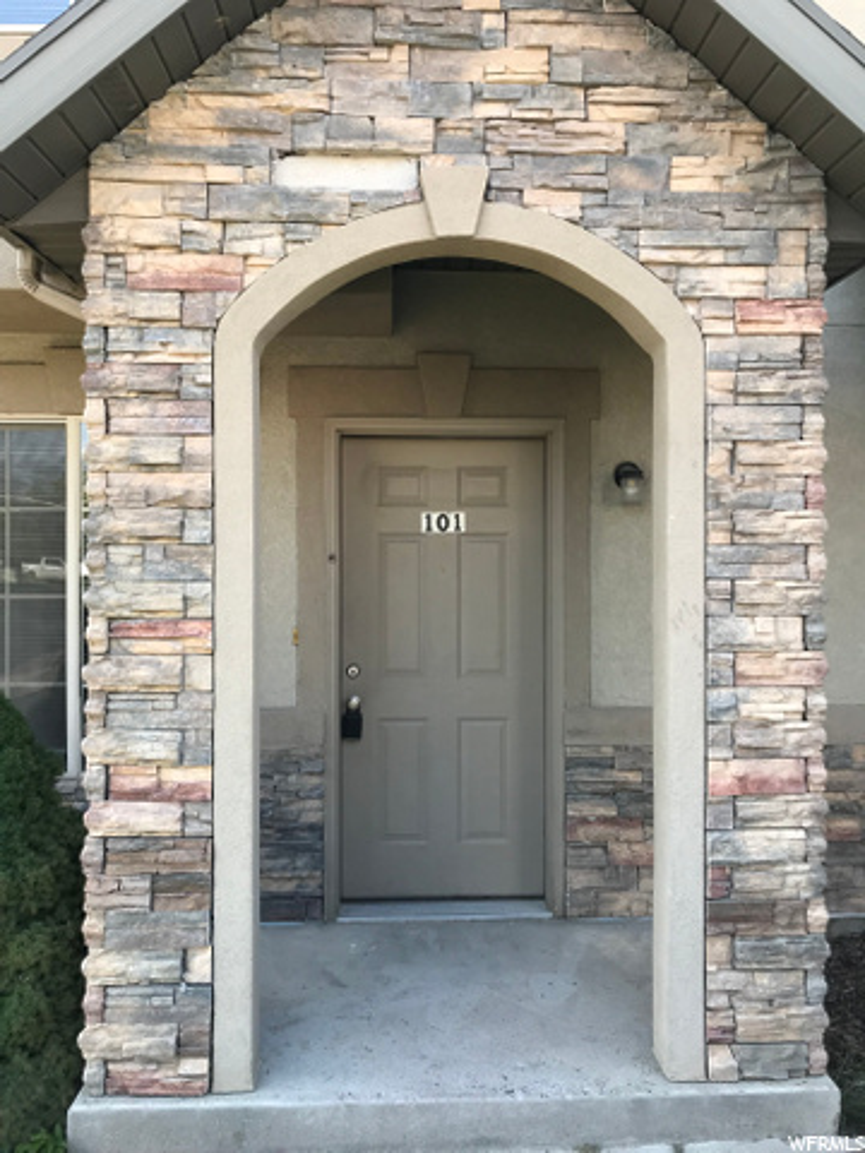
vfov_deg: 63.4
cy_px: 576
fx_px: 933
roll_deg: +0.4
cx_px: 432
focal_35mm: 28
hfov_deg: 49.7
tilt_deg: +0.4
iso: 20
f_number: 1.8
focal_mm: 3.99
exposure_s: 1/251
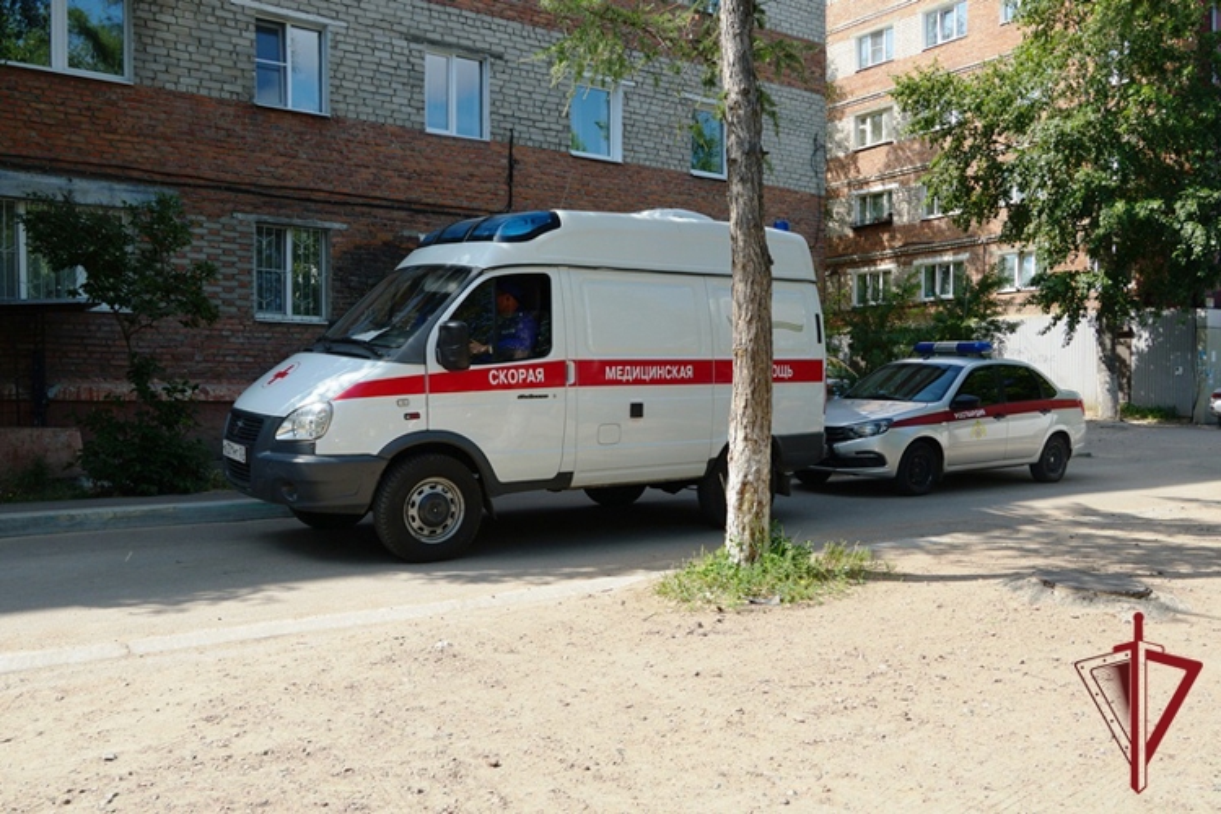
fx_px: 916
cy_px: 407
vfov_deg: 47.9
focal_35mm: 27
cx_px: 610
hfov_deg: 67.4
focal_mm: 18
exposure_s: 1/100
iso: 100
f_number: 9
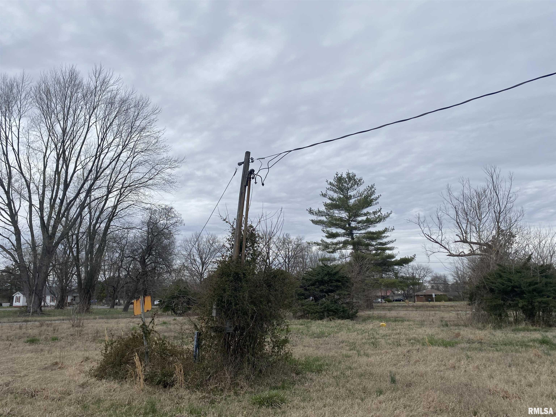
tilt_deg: +12.7
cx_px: 278
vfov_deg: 53.1
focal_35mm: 26
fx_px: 418
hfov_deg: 67.3
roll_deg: -0.5
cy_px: 208
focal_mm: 4.25
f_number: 1.8
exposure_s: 1/1206
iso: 32
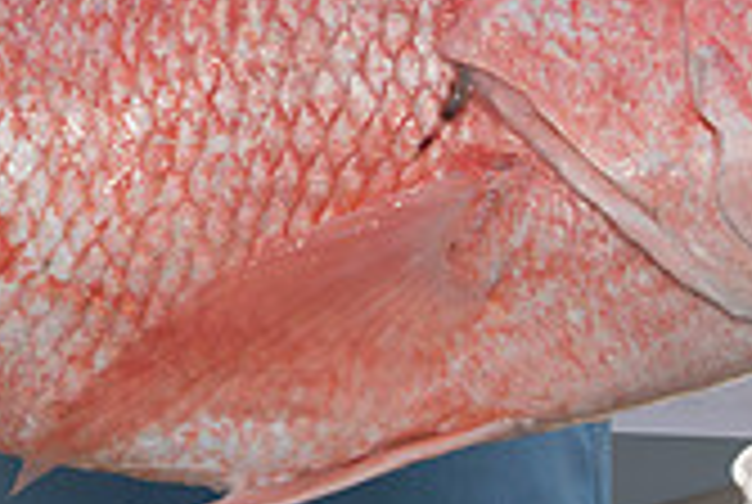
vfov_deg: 12.9
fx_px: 2176
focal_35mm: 104
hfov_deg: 19.5
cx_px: 194
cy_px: -110
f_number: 9
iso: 250
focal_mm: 30
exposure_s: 1/500
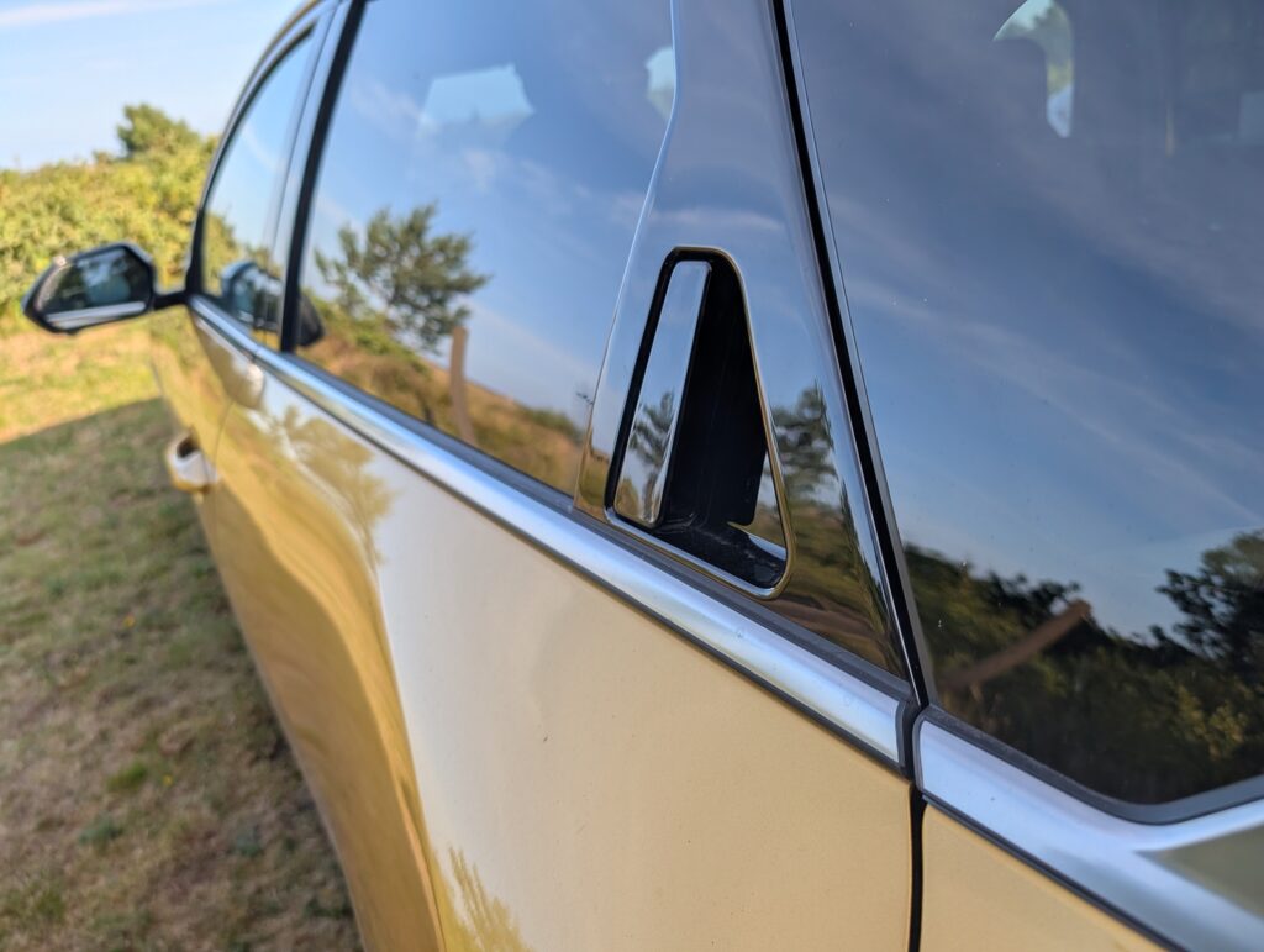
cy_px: 476
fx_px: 878
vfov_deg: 56.9
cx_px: 632
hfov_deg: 71.5
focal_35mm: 24
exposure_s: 1/475
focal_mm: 6.9
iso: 19
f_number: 1.68
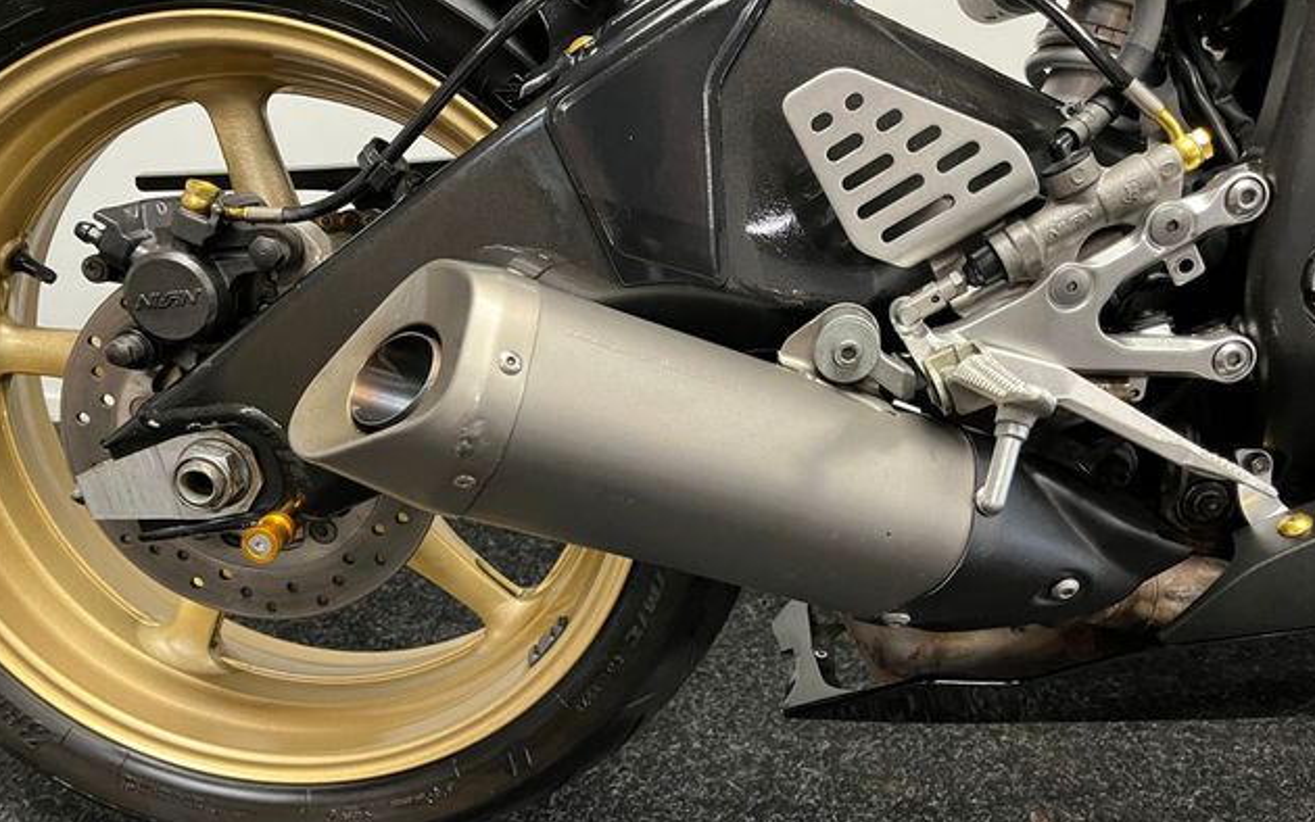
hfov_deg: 66.5
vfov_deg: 44.3
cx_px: 658
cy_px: 492
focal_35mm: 28
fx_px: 1004
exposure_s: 1/50
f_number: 1.6
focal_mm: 5.1
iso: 500
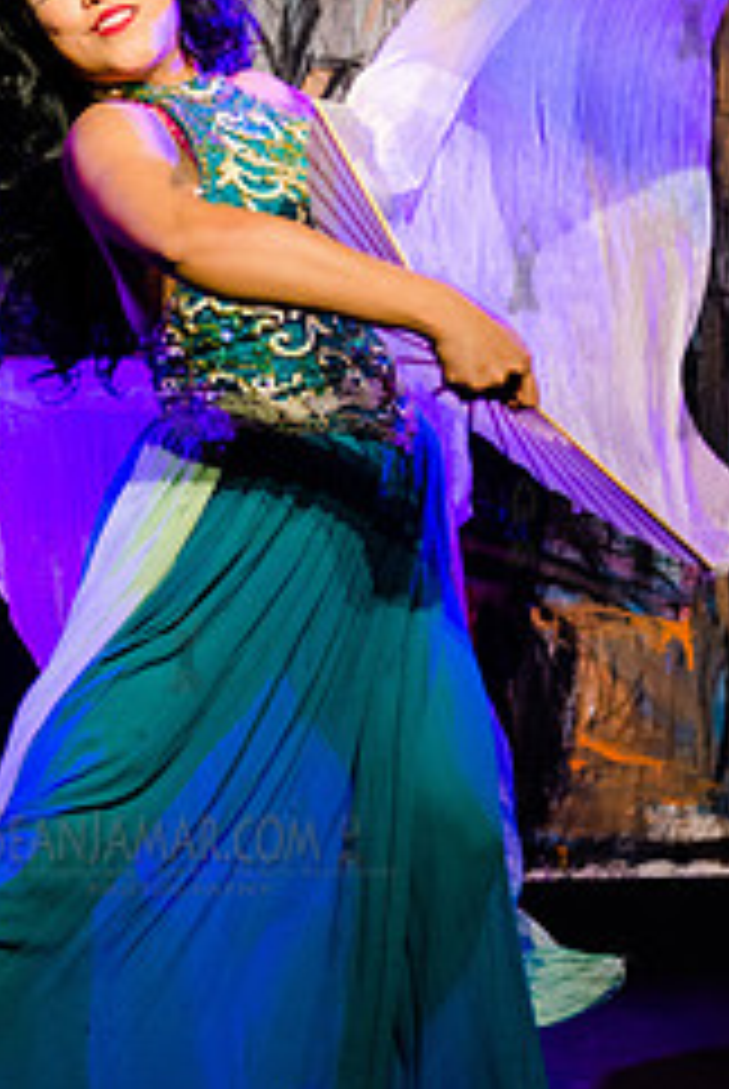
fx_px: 1969
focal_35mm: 65
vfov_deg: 30.8
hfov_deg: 20.8
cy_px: 396
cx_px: 184
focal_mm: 35
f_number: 2
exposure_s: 1/500
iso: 3200
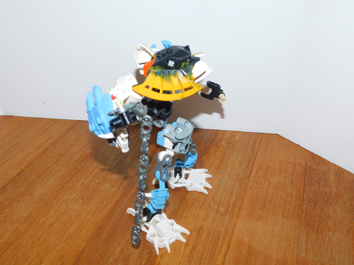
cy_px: 132
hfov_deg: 51.4
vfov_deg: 39.7
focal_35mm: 36
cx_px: 177
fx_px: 368
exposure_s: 1/30
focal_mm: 6.3
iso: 200
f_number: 3.5
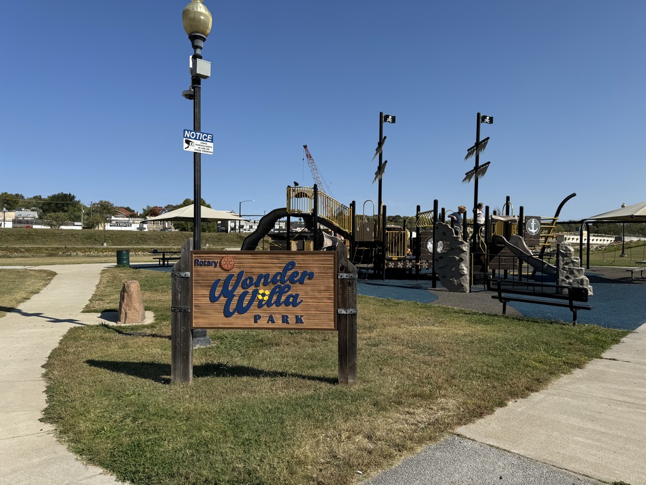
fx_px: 448
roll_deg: -1.2
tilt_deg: -2.5
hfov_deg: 71.6
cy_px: 242
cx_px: 323
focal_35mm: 24
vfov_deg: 56.8
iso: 80
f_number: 1.78
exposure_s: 1/5814
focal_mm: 6.76
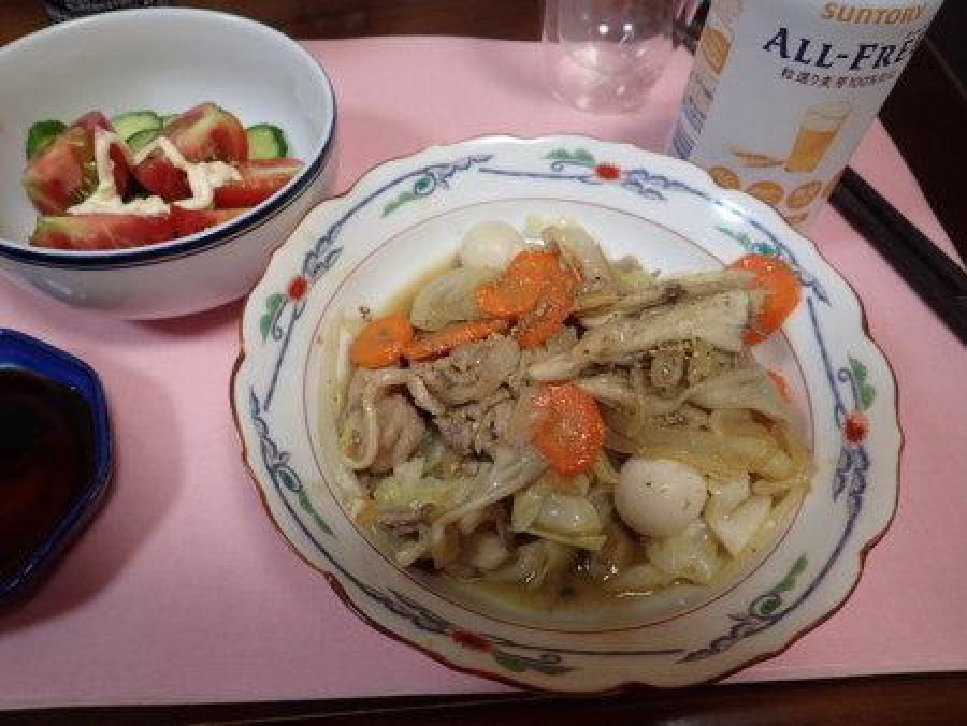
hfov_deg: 69.4
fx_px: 699
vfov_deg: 54.9
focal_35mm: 25
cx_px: 484
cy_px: 363
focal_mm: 4.5
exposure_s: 1/50
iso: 200
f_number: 2
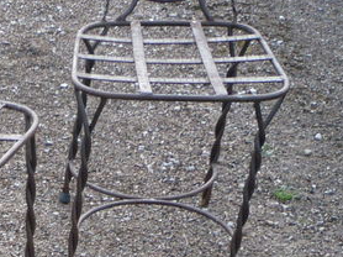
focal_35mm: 108
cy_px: 449
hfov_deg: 16.0
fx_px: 1069
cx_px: -237
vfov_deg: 12.6
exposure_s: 1/100
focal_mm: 5.2
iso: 100
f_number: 3.5
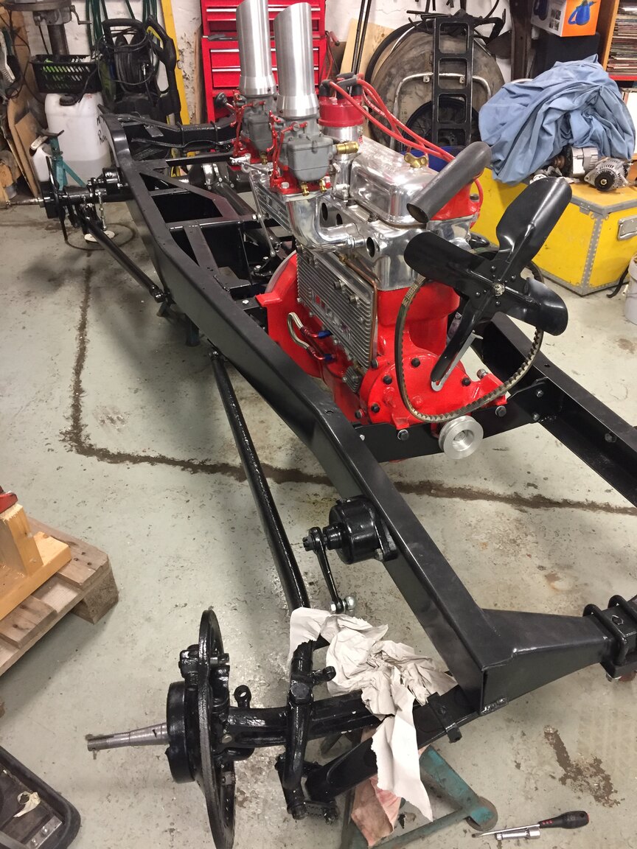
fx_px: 712
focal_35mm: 29
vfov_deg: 61.7
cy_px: 424
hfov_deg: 48.2
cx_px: 318
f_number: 2.2
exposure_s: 1/33
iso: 200
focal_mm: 4.15
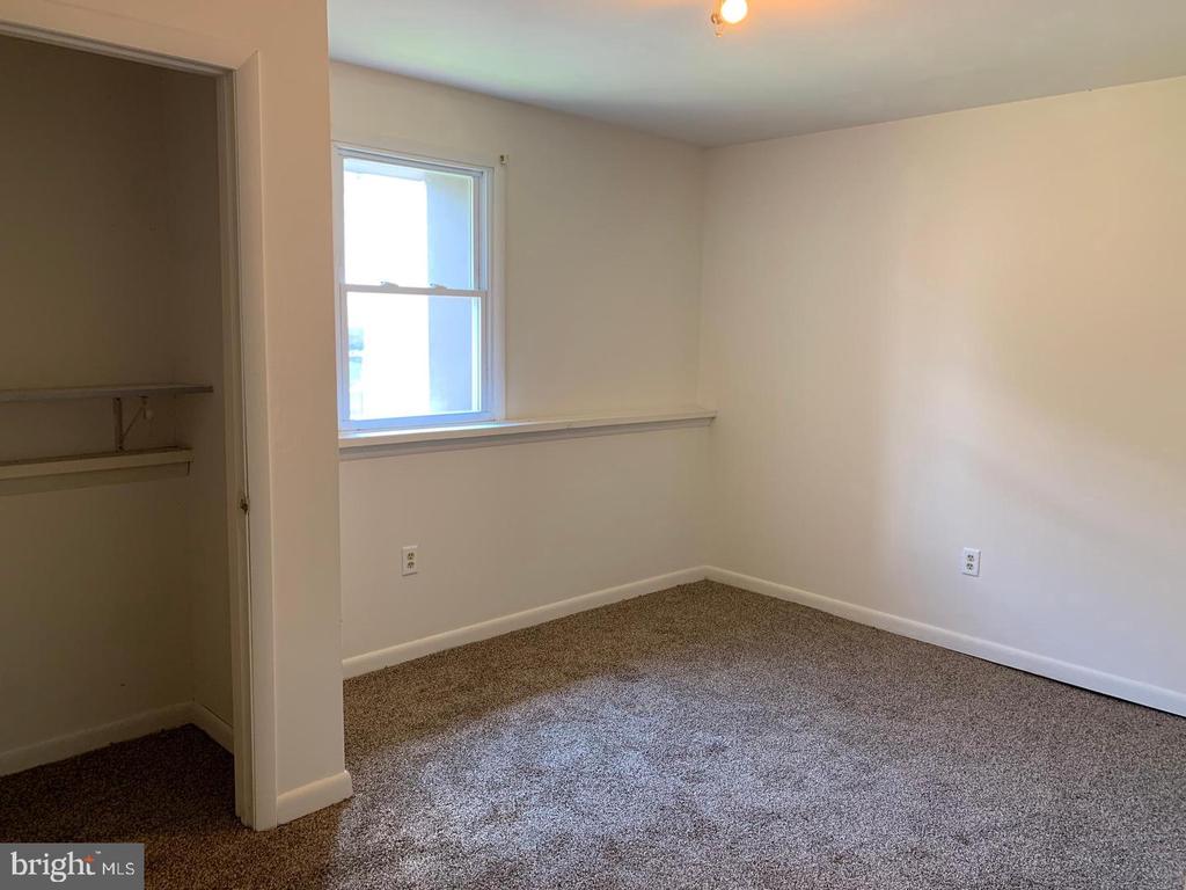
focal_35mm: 26
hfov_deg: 67.3
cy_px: 445
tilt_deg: -7.2
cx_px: 593
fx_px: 891
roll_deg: -0.7
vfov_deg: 53.1
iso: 125
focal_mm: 4.25
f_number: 1.8
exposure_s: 1/60
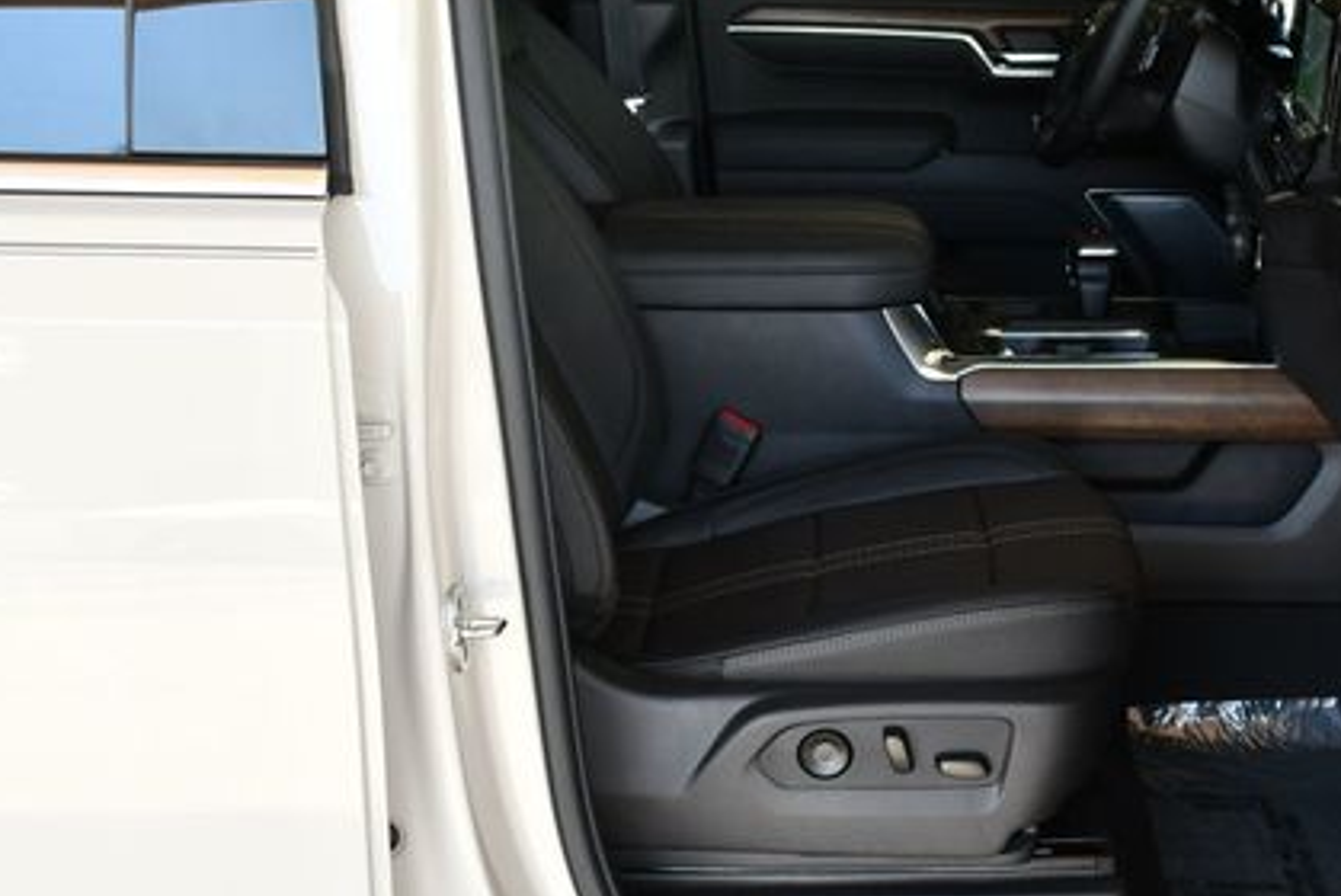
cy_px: 438
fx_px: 2050
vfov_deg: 24.7
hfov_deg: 35.6
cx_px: 954
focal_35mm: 55
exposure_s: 1/250
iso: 400
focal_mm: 18
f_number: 4
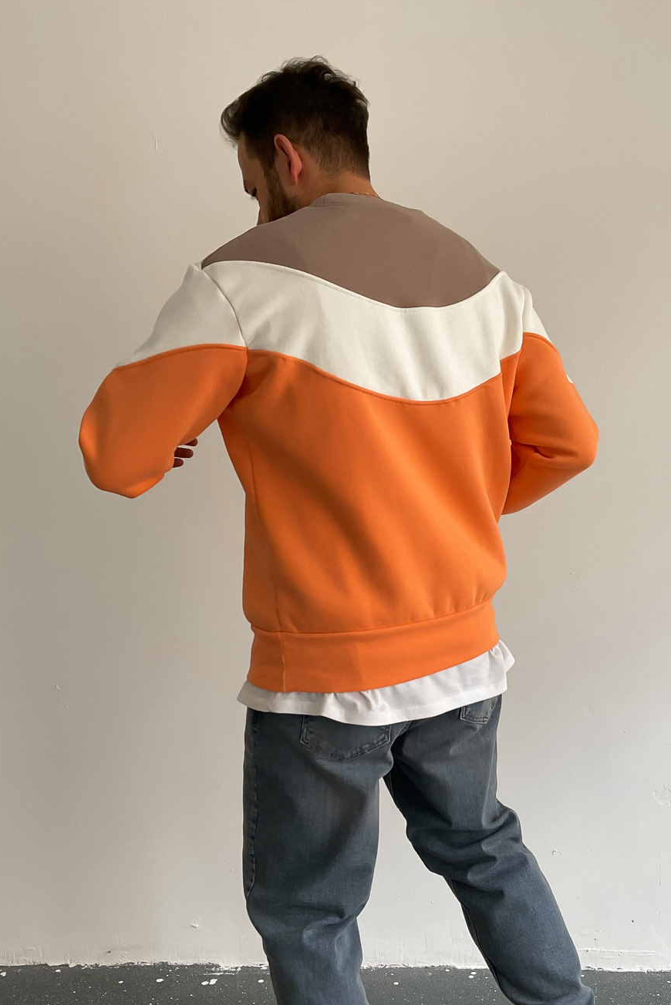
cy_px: 593
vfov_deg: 51.6
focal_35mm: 37
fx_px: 1034
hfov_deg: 35.7
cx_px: 433
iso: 64
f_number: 1.8
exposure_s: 1/120
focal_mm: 3
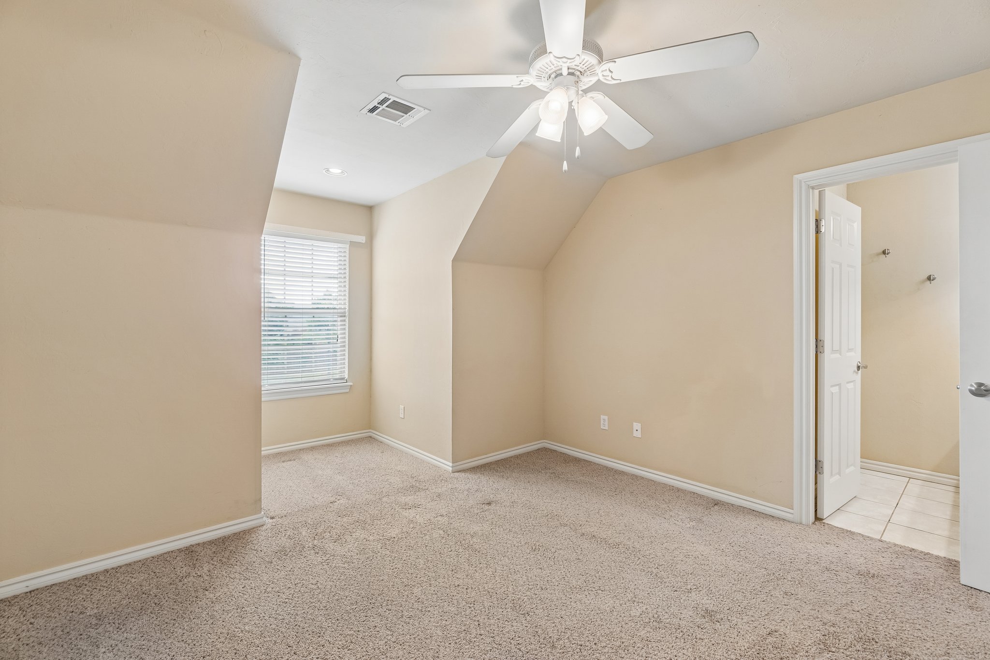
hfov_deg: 100.4
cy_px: 330
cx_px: 495
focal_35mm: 15
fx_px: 412
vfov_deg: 77.3
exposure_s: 1/20
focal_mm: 10
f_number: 6.3
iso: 200
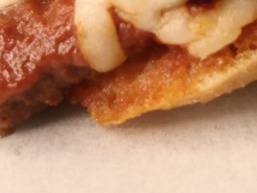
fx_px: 2116
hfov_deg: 6.9
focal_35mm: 285
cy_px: -245
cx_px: 298
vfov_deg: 5.1
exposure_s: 1/125
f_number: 5
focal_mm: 28
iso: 400
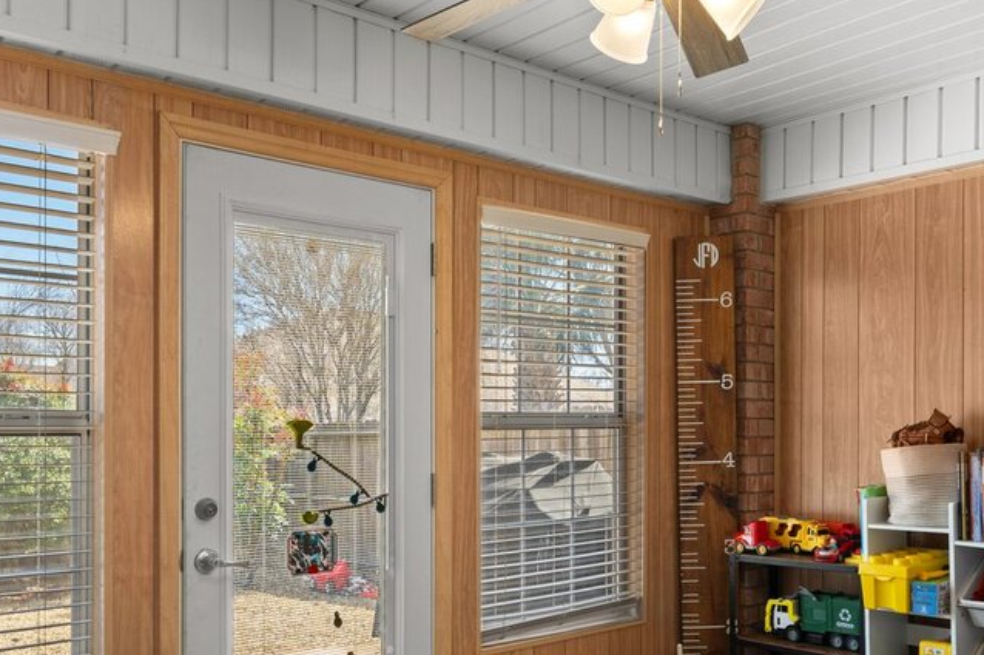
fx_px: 902
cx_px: 543
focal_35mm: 33
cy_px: 427
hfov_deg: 57.1
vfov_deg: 39.6
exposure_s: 1/1.67
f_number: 7.1
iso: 100
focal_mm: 13
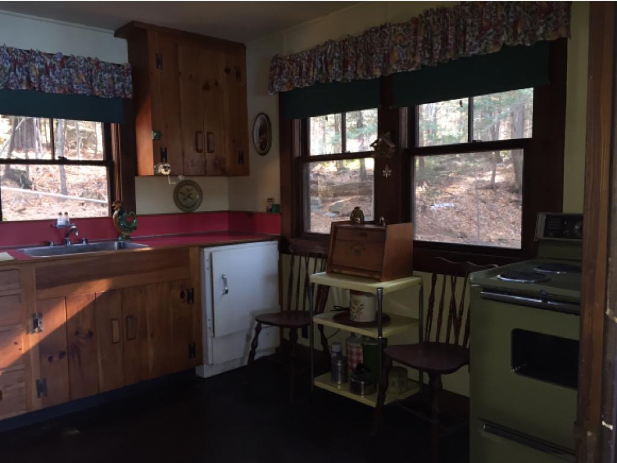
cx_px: 308
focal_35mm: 29
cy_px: 232
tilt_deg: -3.8
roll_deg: +0.6
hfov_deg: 61.6
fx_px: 517
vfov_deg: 48.3
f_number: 2.2
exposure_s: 1/20
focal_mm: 4.15
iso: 160
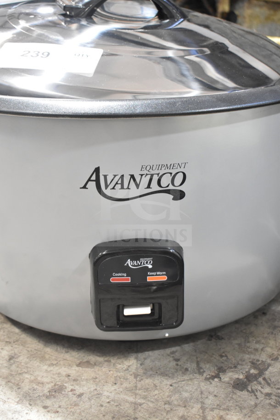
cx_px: 140
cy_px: 210
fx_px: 595
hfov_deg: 26.5
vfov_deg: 38.9
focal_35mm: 51
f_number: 4.5
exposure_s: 1/50
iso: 2200
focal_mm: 34
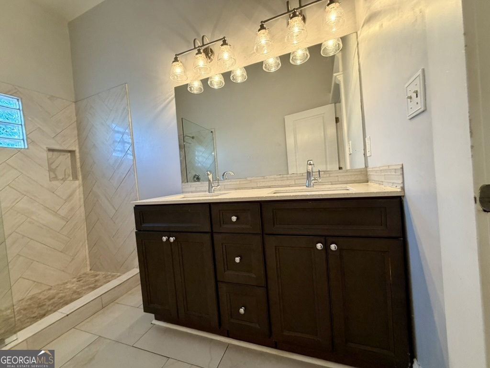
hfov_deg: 102.1
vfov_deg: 85.7
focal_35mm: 14
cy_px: 184
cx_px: 245
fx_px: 198
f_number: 2.2
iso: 250
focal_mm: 2.22
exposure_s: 1/60
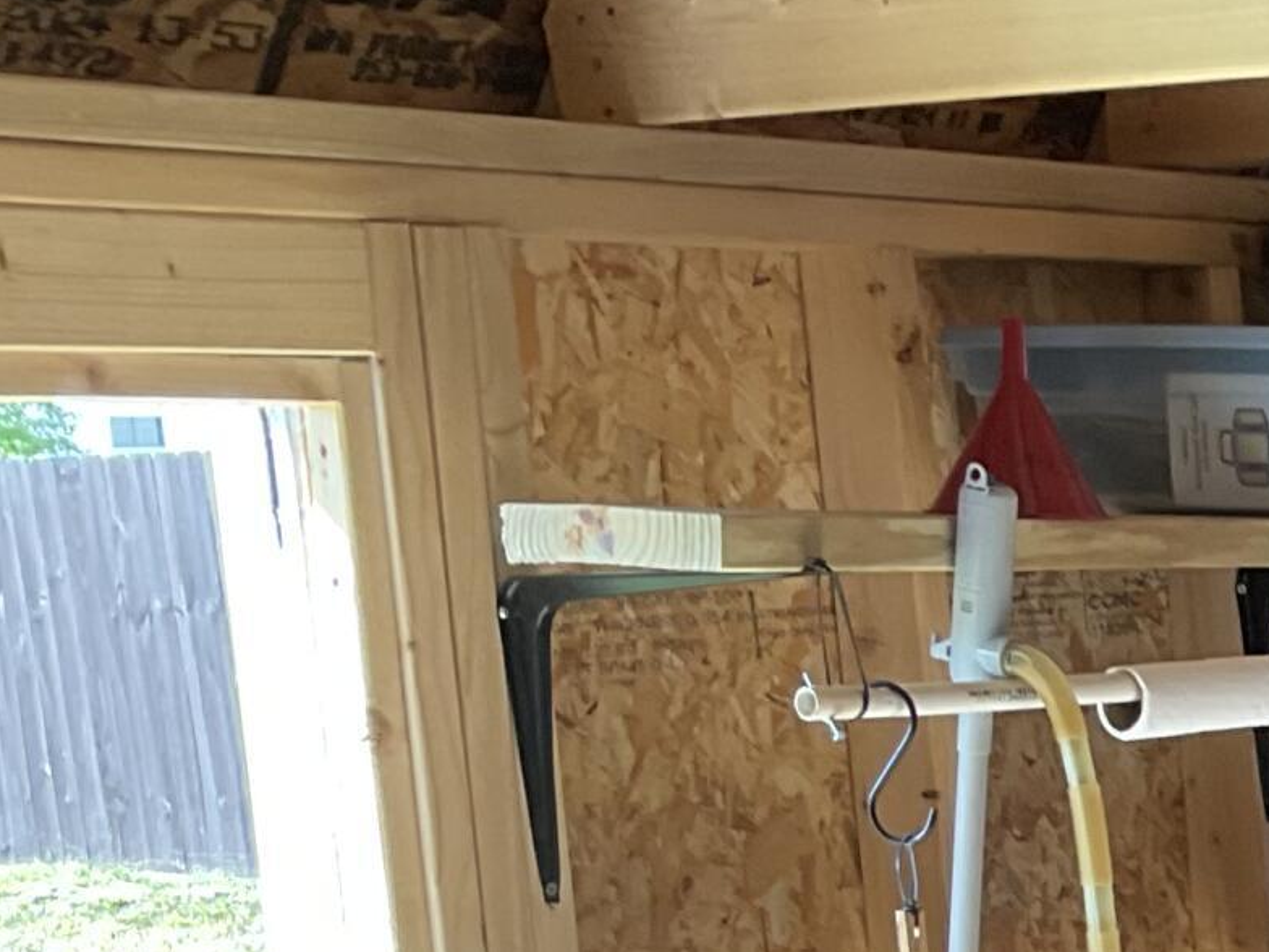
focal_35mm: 111
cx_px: 2242
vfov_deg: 12.9
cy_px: 1240
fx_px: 4069
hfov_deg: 15.4
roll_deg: +1.8
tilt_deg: -11.7
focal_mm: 3
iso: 50
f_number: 1.8
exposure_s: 1/120
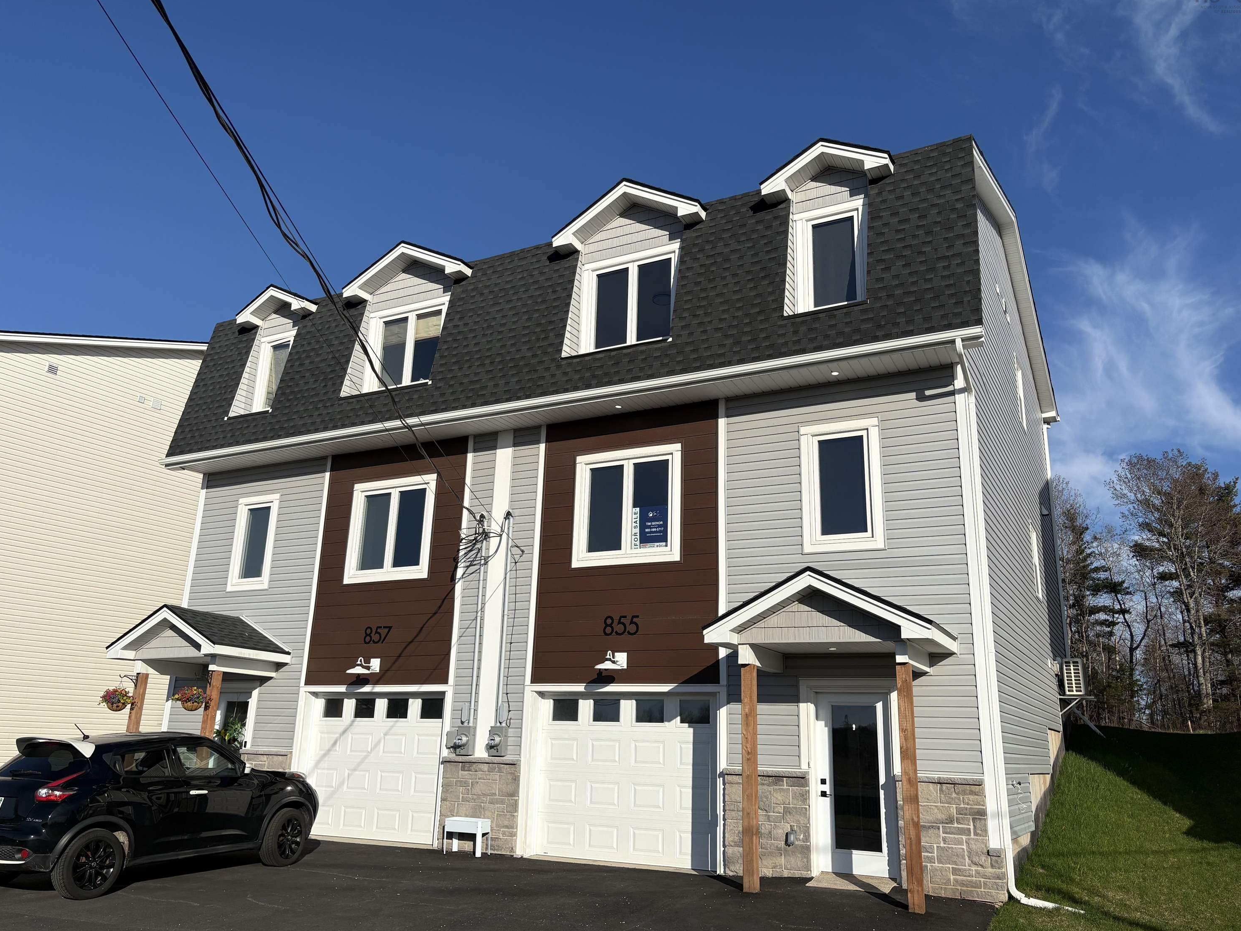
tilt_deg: +17.9
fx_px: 968
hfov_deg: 65.3
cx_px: 623
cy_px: 455
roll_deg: -1.3
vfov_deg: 51.4
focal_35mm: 27
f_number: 1.6
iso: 50
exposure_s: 1/6329
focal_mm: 5.96
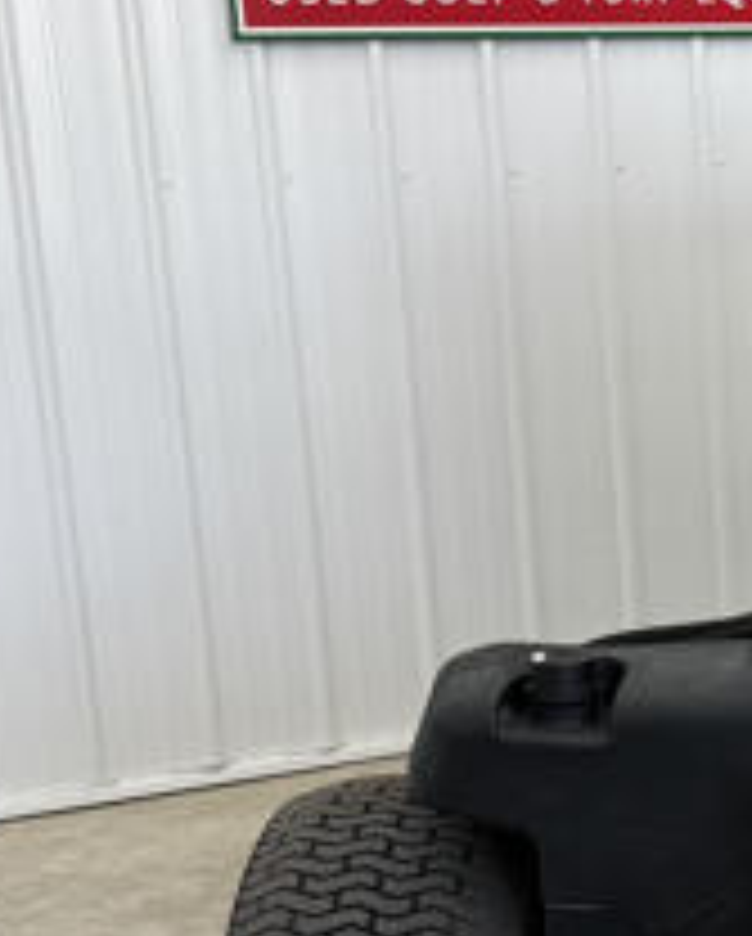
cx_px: 1085
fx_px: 2498
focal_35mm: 90
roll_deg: +0.1
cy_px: 688
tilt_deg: -16.3
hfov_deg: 15.9
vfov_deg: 21.1
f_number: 1.78
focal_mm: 6.76
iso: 50
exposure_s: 1/120
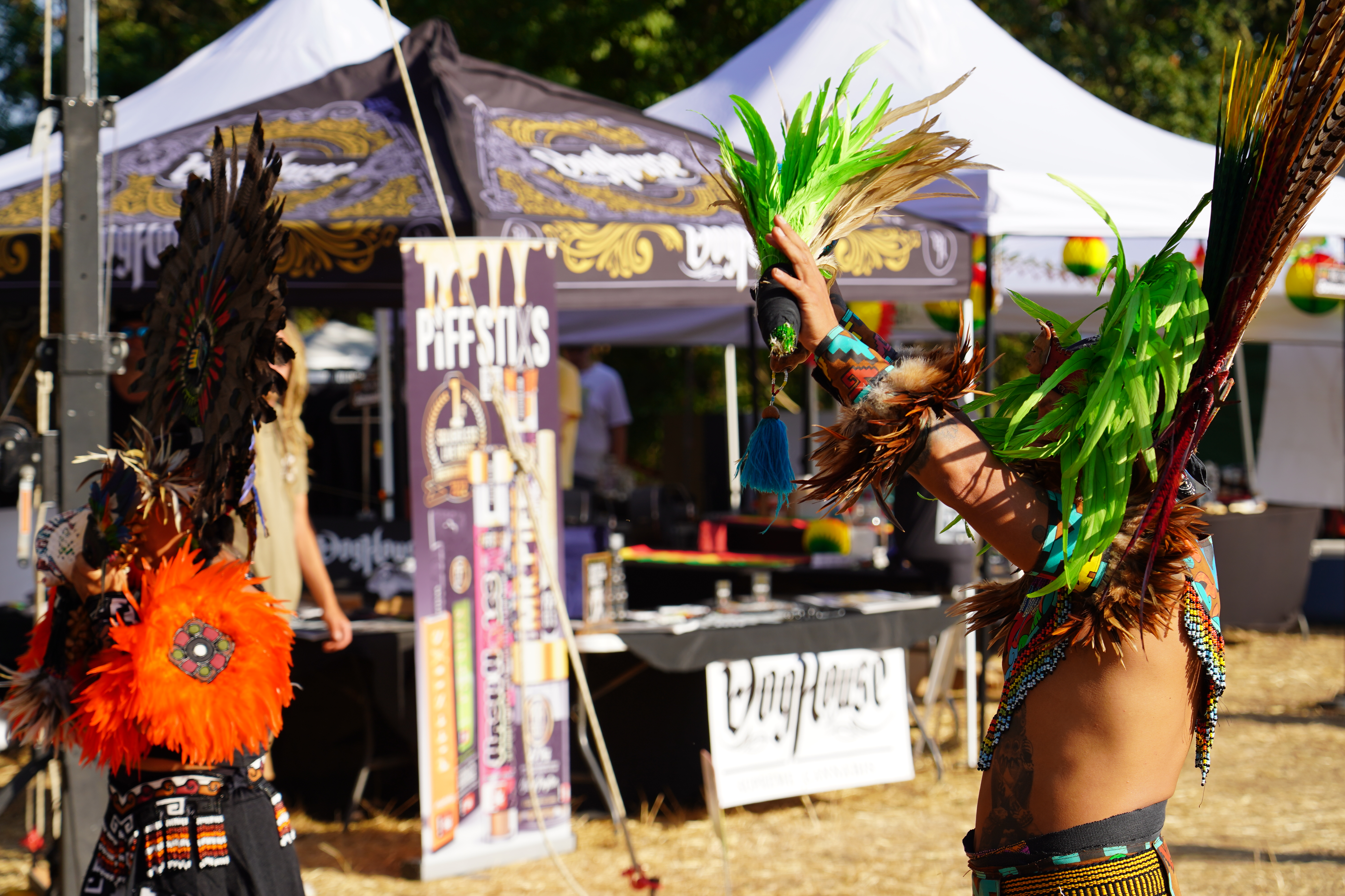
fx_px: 3923
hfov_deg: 19.5
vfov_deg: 13.0
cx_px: 672
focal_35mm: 105
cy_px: 448
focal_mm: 105
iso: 100
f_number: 5.6
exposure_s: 1/320
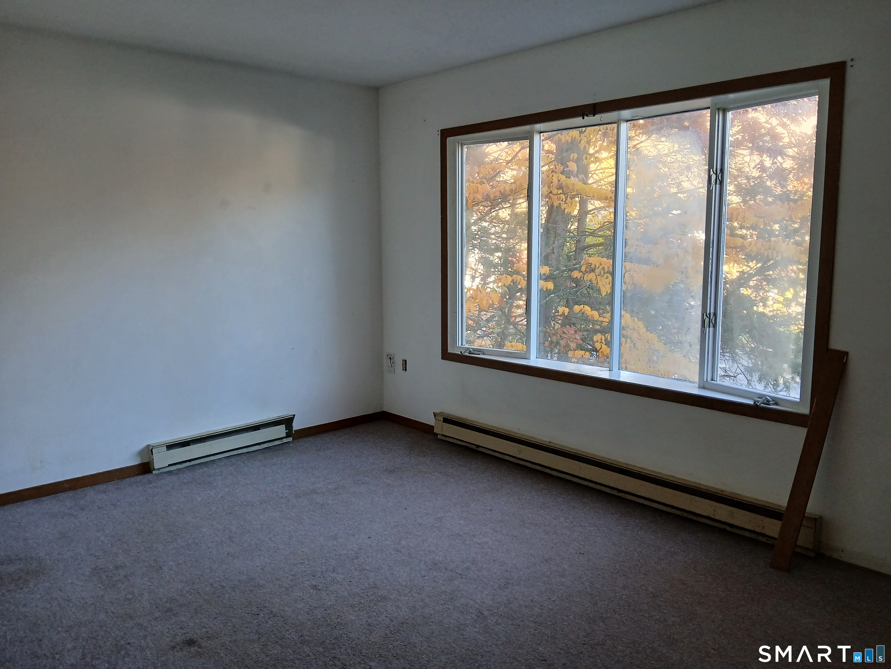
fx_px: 669
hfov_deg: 67.3
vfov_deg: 53.1
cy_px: 334
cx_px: 446
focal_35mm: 26
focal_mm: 3.98
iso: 125
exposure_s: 1/60
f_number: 1.8
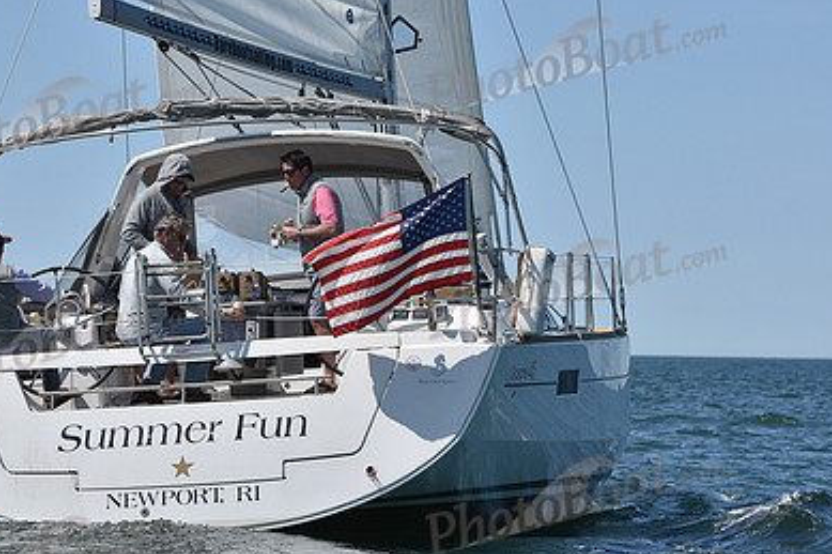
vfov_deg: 7.9
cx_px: 317
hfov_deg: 11.9
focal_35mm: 173
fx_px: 3996
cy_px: 202
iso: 320
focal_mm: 116
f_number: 7.1
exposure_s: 1/800
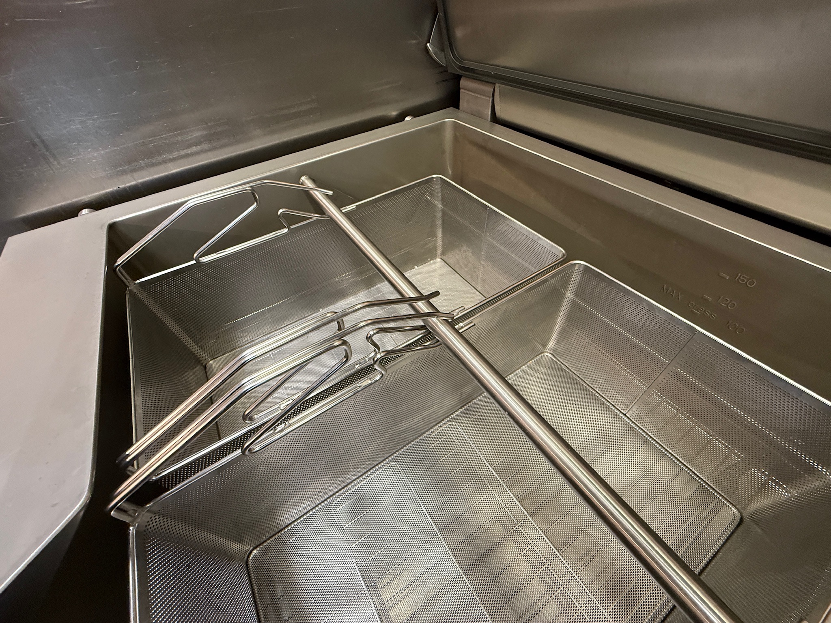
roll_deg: +6.2
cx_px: 416
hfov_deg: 102.1
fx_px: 336
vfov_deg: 85.7
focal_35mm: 14
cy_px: 312
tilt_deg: -44.8
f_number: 2.2
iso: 200
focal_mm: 2.22
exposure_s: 1/50
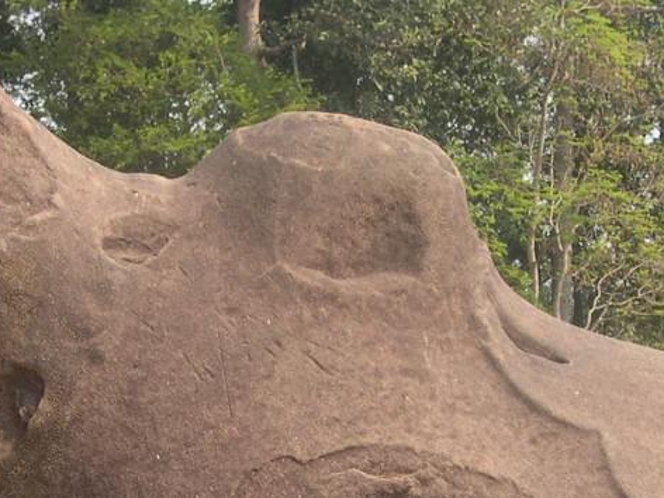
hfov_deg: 19.0
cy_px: 428
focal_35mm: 103
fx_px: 1976
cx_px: 205
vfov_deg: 14.3
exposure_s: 1/96.2
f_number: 7.6
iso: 100
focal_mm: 8
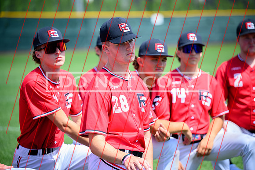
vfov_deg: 9.2
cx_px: 128
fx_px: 1063
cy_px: 85
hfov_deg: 13.7
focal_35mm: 150
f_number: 2.8
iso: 64
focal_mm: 150
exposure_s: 1/400
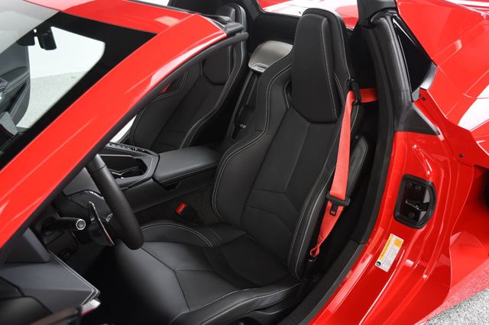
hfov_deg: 57.2
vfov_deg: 39.9
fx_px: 448
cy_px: 162
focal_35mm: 33
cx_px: 244
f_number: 4.5
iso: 100
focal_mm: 22
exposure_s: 1/160
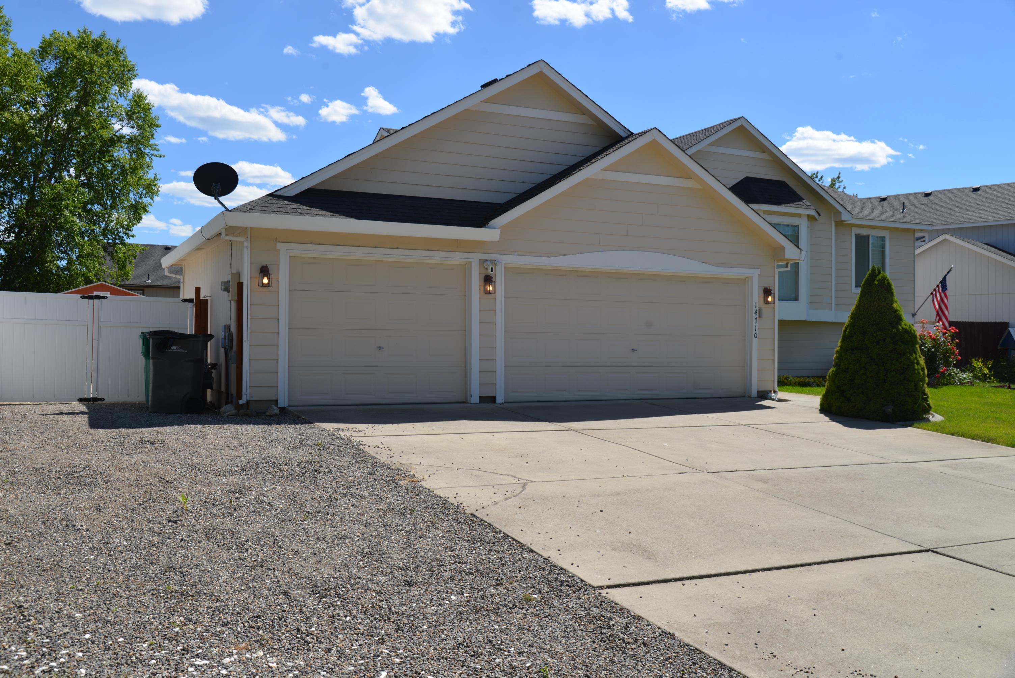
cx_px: 508
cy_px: 339
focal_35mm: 32
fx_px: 903
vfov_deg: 41.1
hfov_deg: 58.7
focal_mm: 32
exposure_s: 1/250
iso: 110
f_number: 8
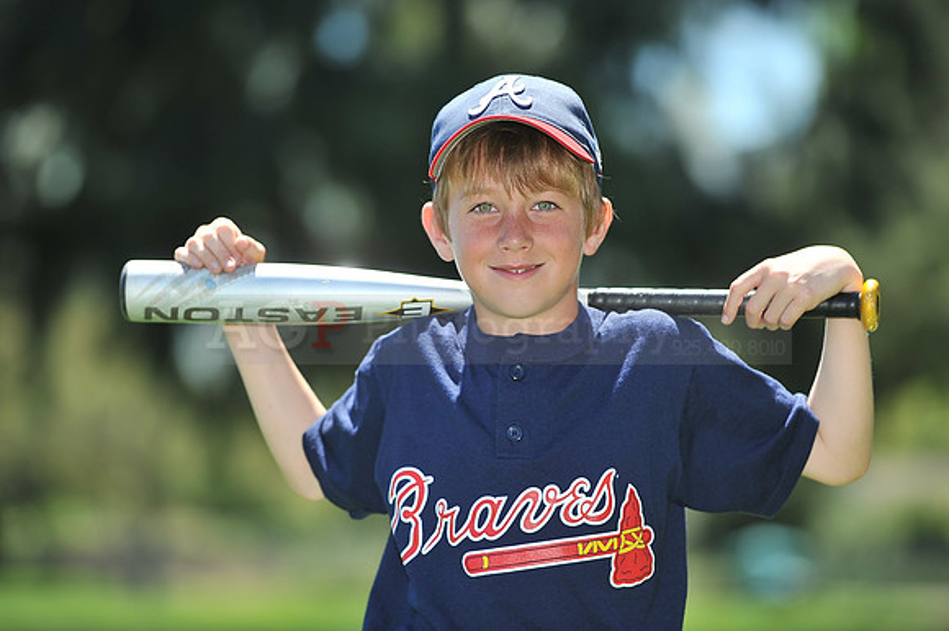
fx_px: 5269
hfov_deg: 10.3
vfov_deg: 6.9
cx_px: 474
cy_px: 316
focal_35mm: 200
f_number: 4.5
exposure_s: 1/1000
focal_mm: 200
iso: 200
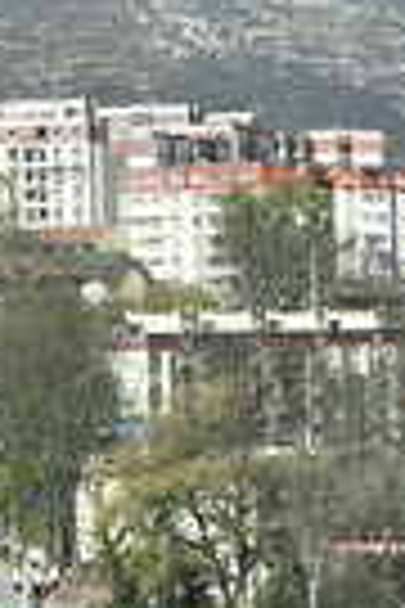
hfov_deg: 6.9
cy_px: 349
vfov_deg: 10.5
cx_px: 598
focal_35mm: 196
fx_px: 3307
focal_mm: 44
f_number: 9
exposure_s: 1/320
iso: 200
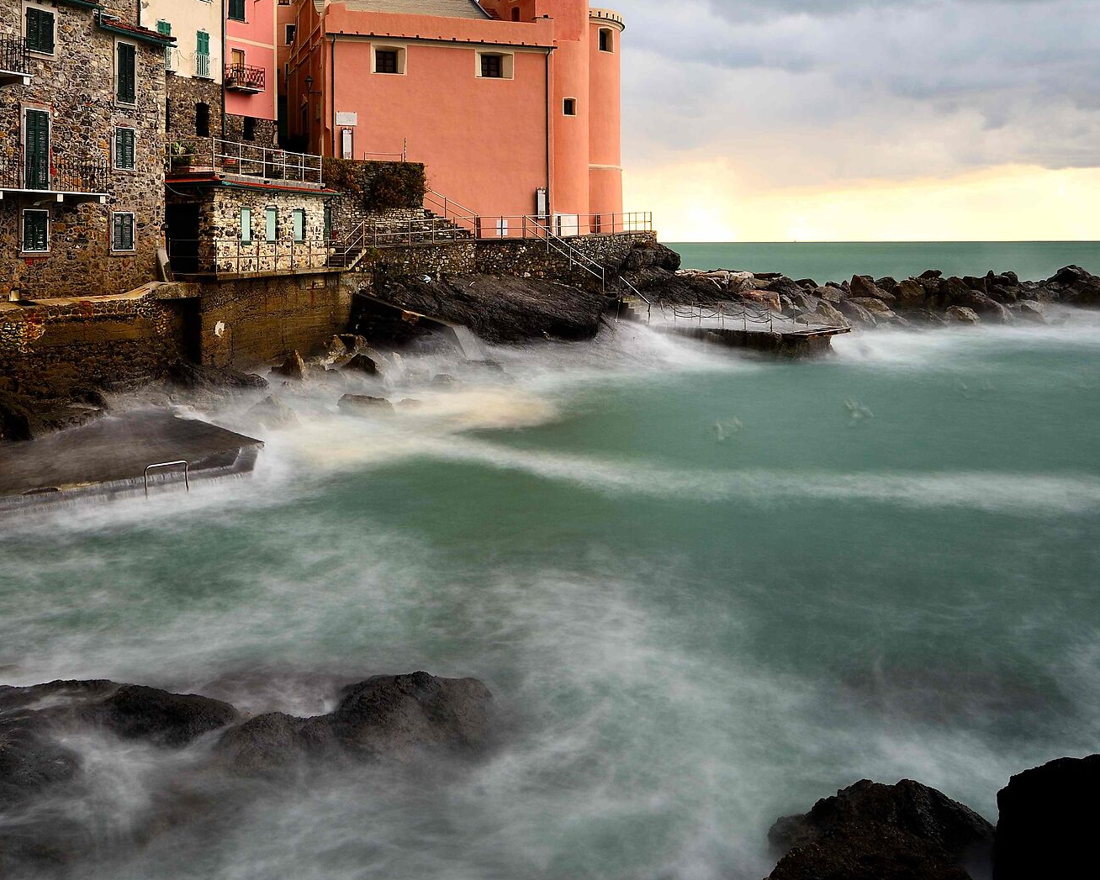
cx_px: 406
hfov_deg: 56.4
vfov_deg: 45.5
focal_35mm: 31
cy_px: 219
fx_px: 1009
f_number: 8
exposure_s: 10
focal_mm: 18
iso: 100
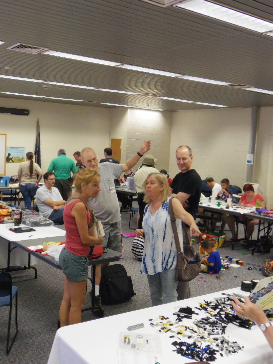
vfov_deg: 50.1
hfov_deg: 38.1
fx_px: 389
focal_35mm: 37
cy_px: 178
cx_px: 87
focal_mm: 5
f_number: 4.5
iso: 800
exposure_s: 1/50
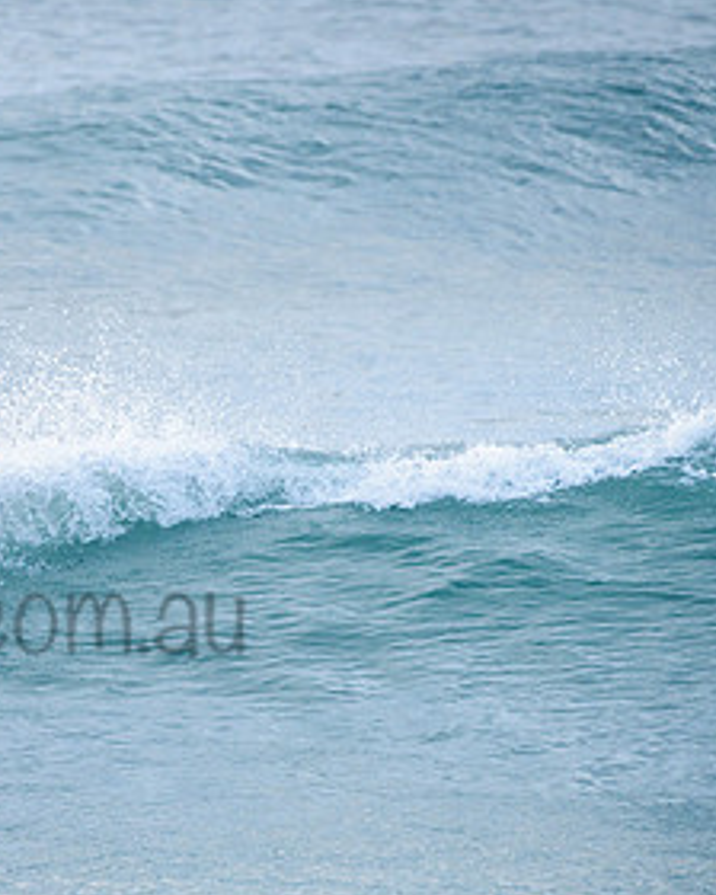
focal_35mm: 977
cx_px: -93
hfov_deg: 1.6
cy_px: 580
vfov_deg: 2.0
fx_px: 25879
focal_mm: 500
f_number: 5.6
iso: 560
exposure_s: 1/1000
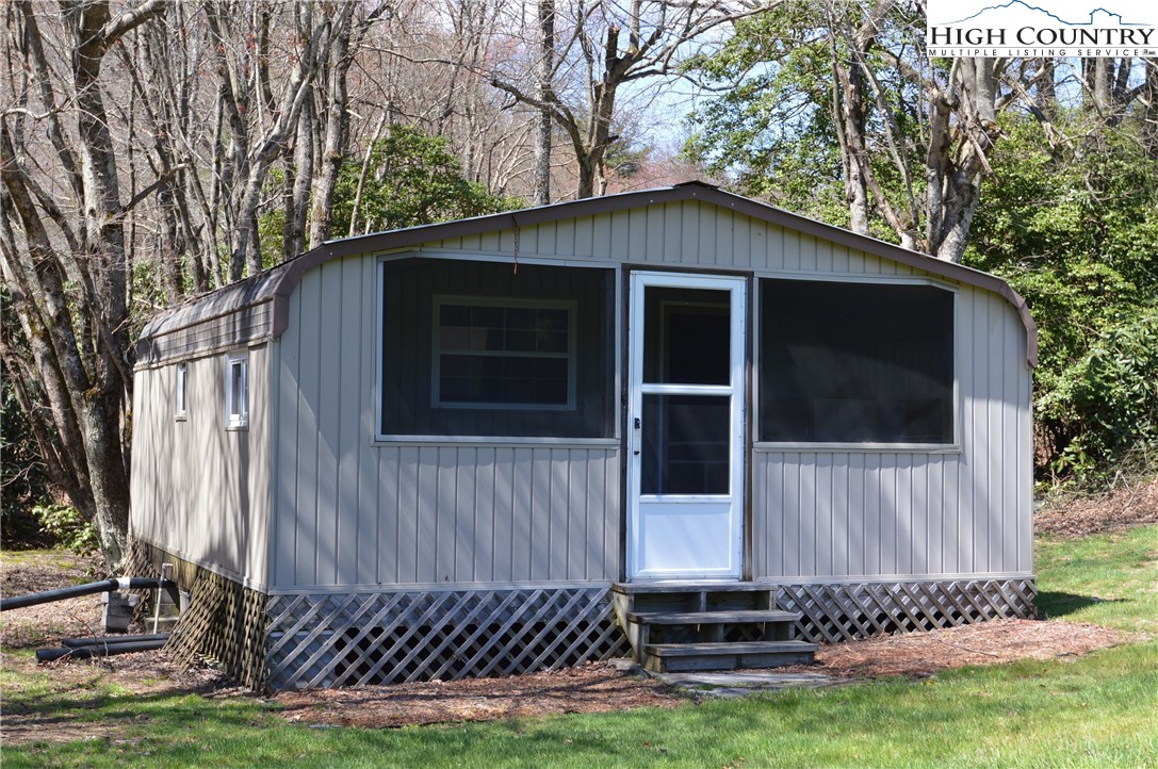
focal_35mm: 48
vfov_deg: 28.0
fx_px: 1542
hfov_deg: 41.2
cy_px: 384
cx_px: 579
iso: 100
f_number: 5.6
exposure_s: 1/125
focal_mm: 32
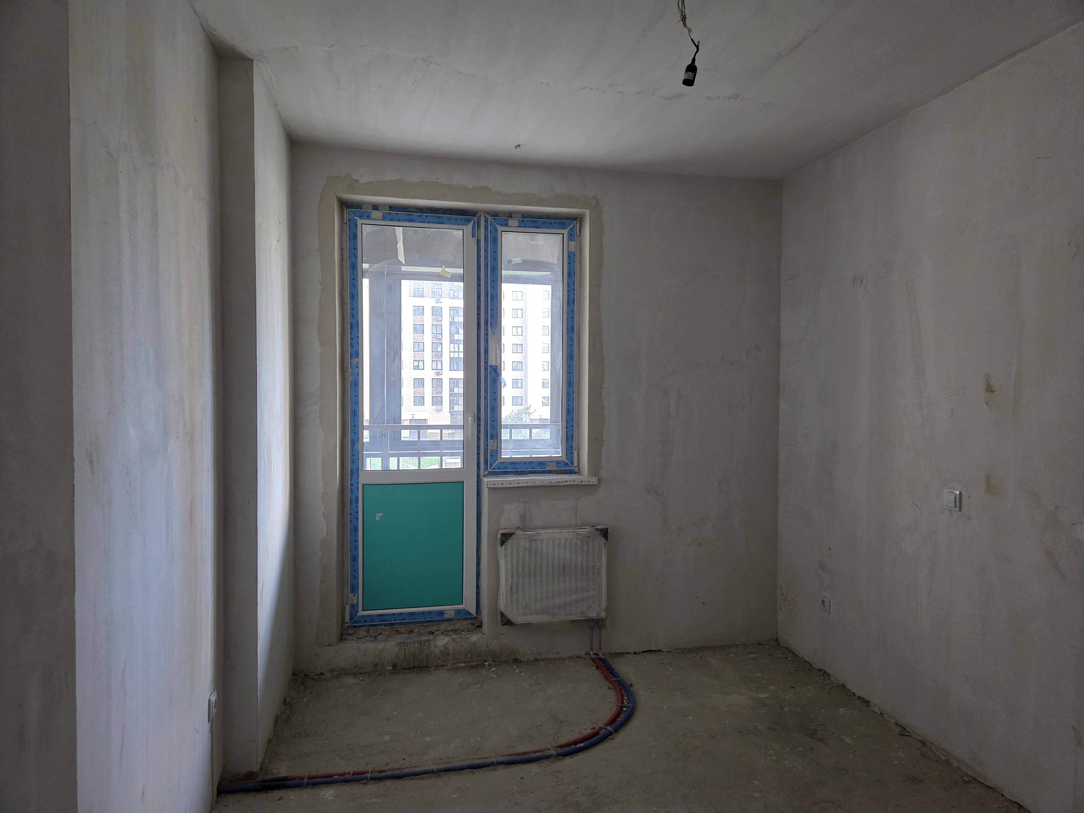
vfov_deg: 58.9
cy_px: 406
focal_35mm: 23
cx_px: 542
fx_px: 720
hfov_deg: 73.9
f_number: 1.8
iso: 500
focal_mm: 5.4
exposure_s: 1/100
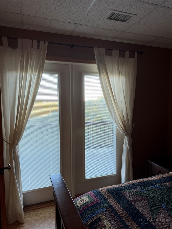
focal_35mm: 24
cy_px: 114
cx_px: 86
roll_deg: -1.4
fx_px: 159
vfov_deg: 71.6
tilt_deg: -3.0
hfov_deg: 56.8
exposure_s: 1/121
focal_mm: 6.76
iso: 125
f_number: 1.78
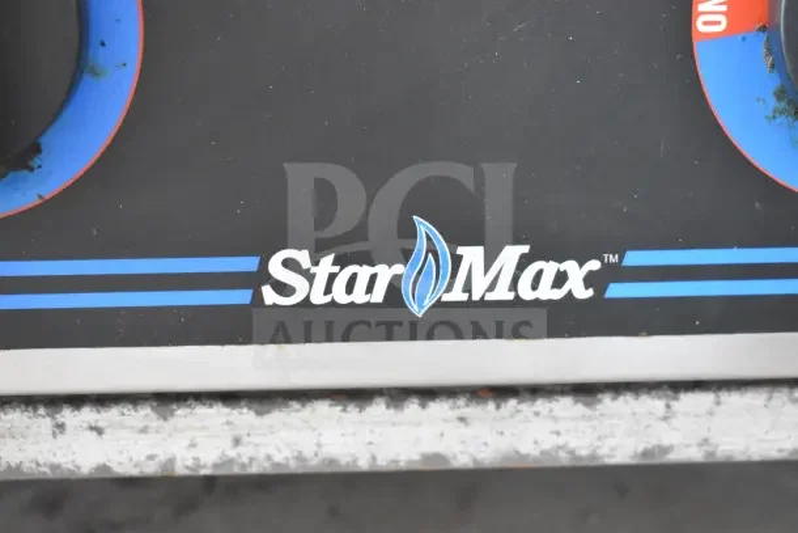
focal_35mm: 57
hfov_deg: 35.0
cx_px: 399
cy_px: 266
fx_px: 1264
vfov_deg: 23.8
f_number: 4.8
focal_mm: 38
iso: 6400
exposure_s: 1/100
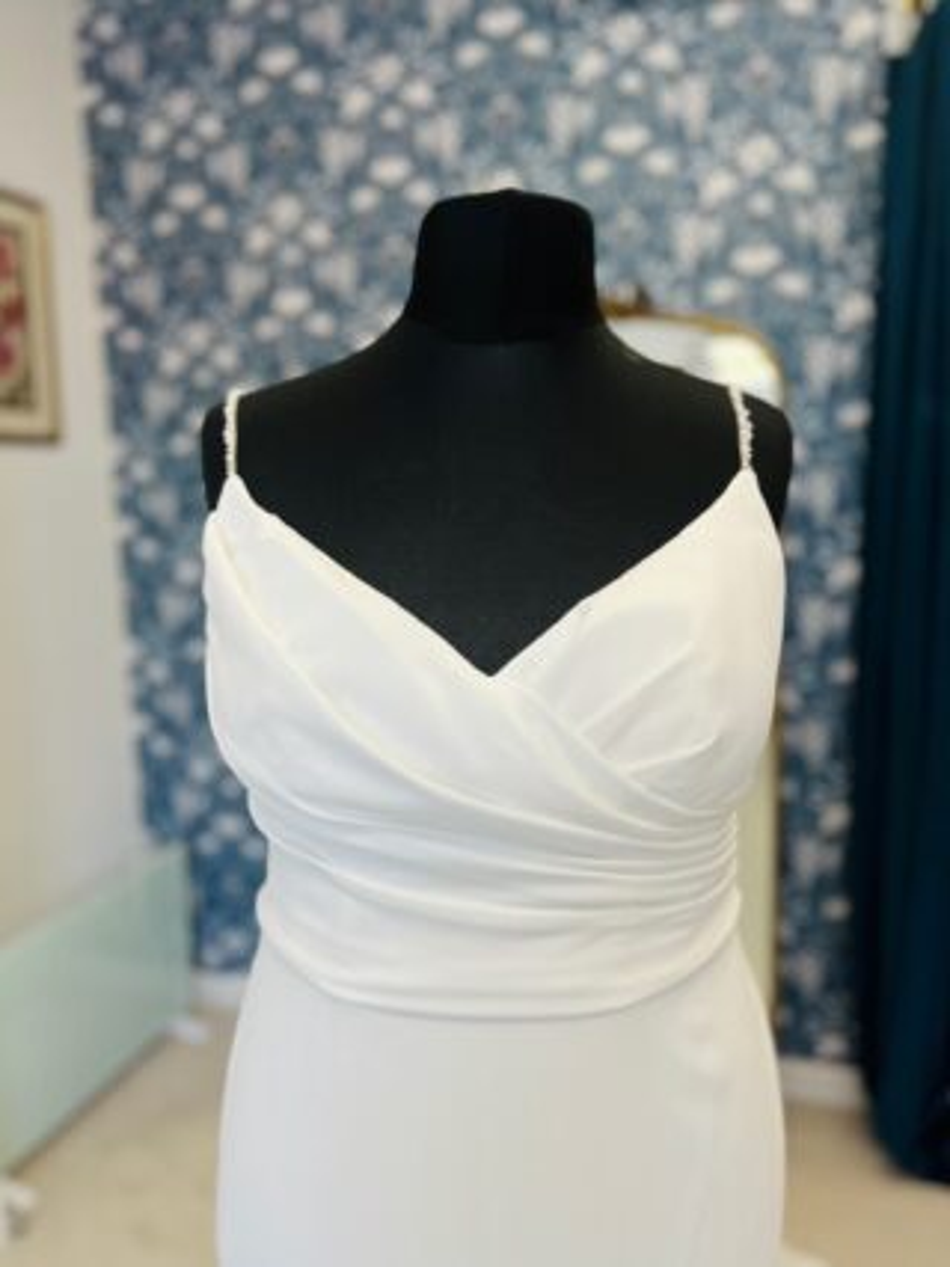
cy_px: 634
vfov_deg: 67.3
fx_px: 952
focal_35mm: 26
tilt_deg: -8.8
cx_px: 475
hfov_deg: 53.0
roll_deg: +1.5
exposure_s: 1/195
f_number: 1.6
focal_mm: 5.1
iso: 40
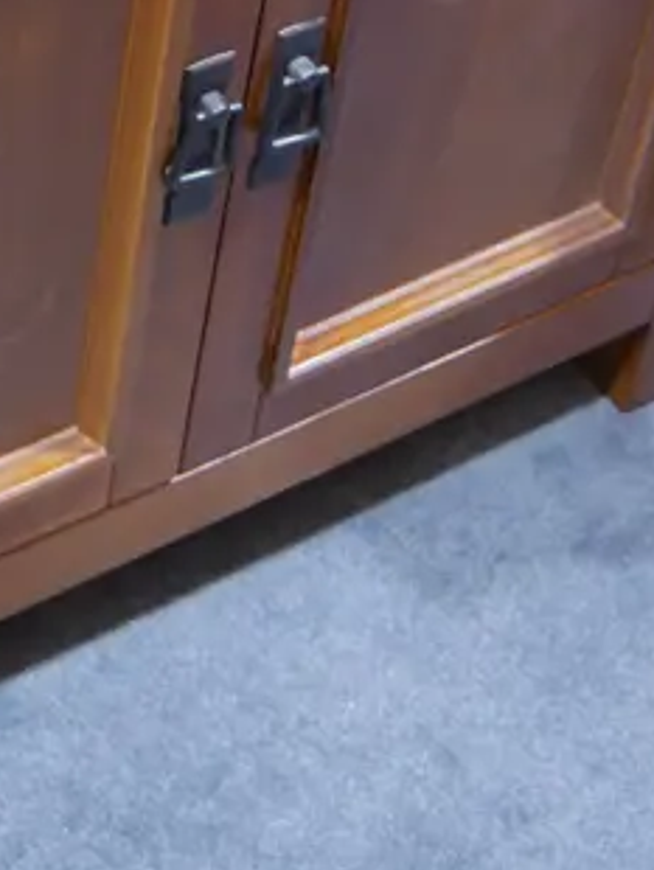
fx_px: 2490
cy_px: -486
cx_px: 139
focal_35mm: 99
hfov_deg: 14.9
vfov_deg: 17.5
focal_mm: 15
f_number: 3.6
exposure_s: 1/60
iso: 640
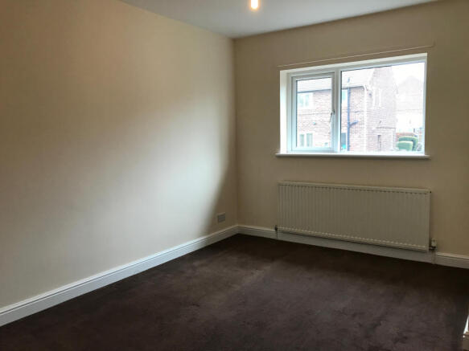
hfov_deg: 63.5
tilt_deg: -5.1
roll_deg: +0.4
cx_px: 234
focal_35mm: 28
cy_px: 176
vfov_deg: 49.7
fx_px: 379
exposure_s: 1/33
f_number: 1.8
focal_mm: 3.99
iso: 25
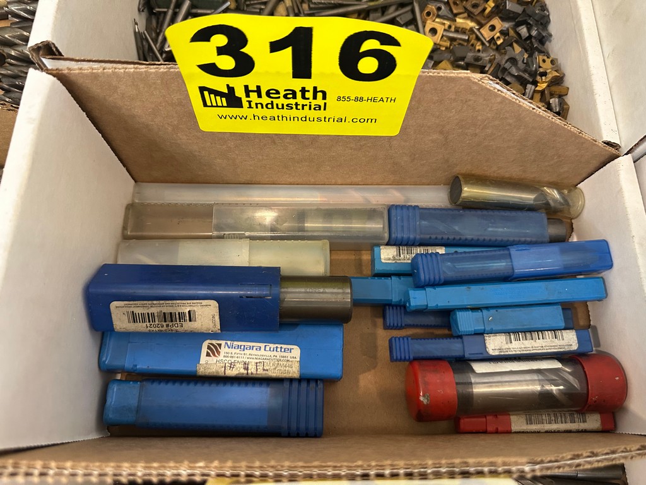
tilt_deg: -68.6
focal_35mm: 24
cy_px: 242
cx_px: 323
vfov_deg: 56.8
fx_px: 448
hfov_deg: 71.6
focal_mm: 6.86
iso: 400
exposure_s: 1/56
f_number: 1.78
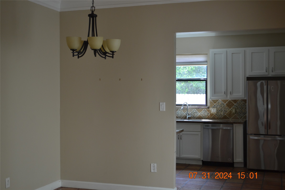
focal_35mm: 48
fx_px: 380
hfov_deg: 41.1
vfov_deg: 28.1
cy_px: 95
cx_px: 142
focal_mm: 32
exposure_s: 1/60
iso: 560
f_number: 4.8
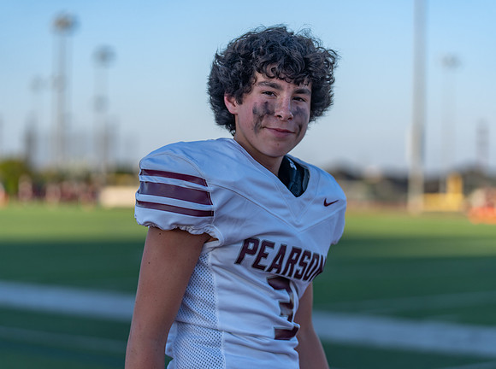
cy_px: 184
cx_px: 252
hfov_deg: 19.1
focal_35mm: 103
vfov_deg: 14.3
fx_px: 1478
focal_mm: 96
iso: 125
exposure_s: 1/1000
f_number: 2.8
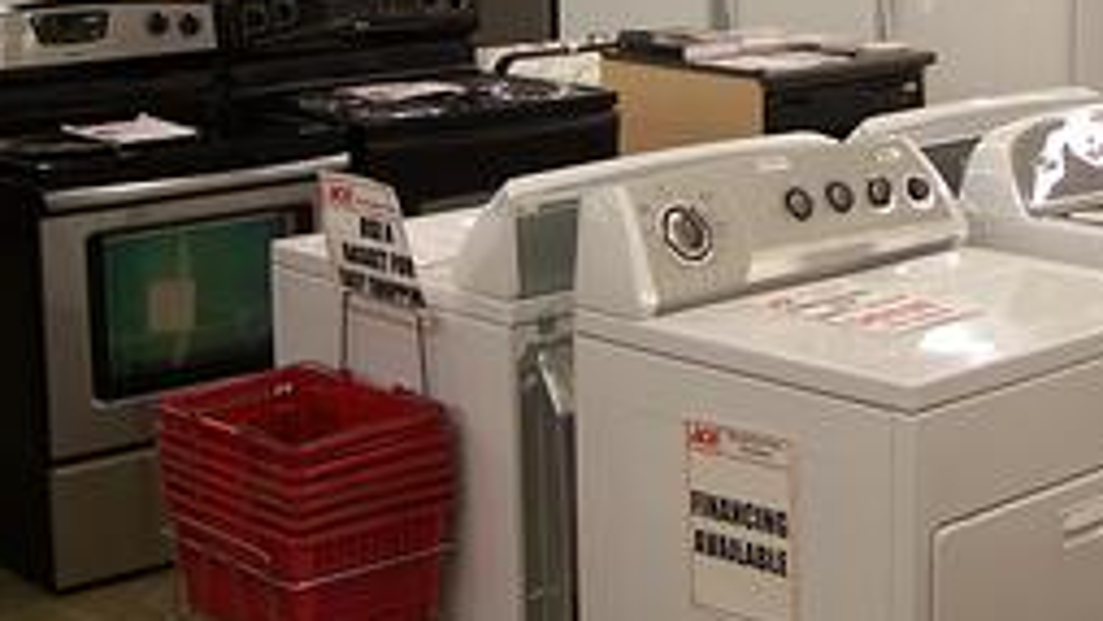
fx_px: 2223
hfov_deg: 27.6
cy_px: 78
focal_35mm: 76
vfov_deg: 15.7
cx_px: 758
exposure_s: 1/40
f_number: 2.8
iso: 80
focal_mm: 6.3
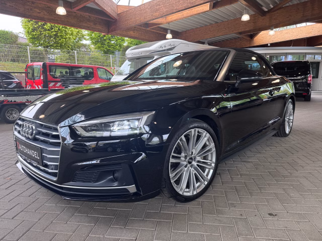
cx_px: 161
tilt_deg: -9.7
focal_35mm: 24
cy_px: 120
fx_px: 223
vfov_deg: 56.8
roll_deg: +1.4
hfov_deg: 71.6
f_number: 1.78
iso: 100
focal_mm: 6.76
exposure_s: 1/95
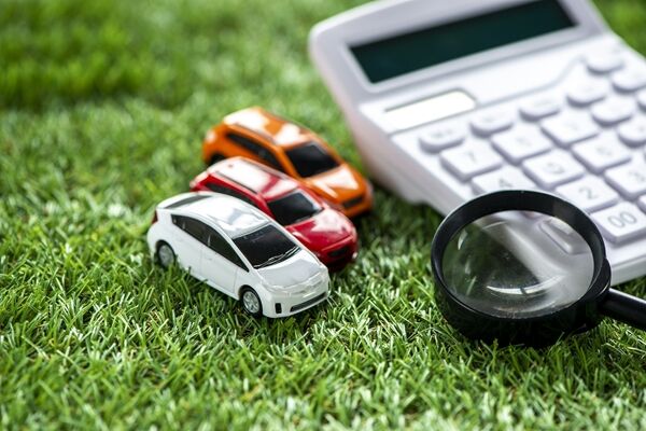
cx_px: 323
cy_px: 216
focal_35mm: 105
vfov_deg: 13.0
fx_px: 1884
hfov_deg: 19.5
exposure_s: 1/40
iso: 100
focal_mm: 105
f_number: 5.6
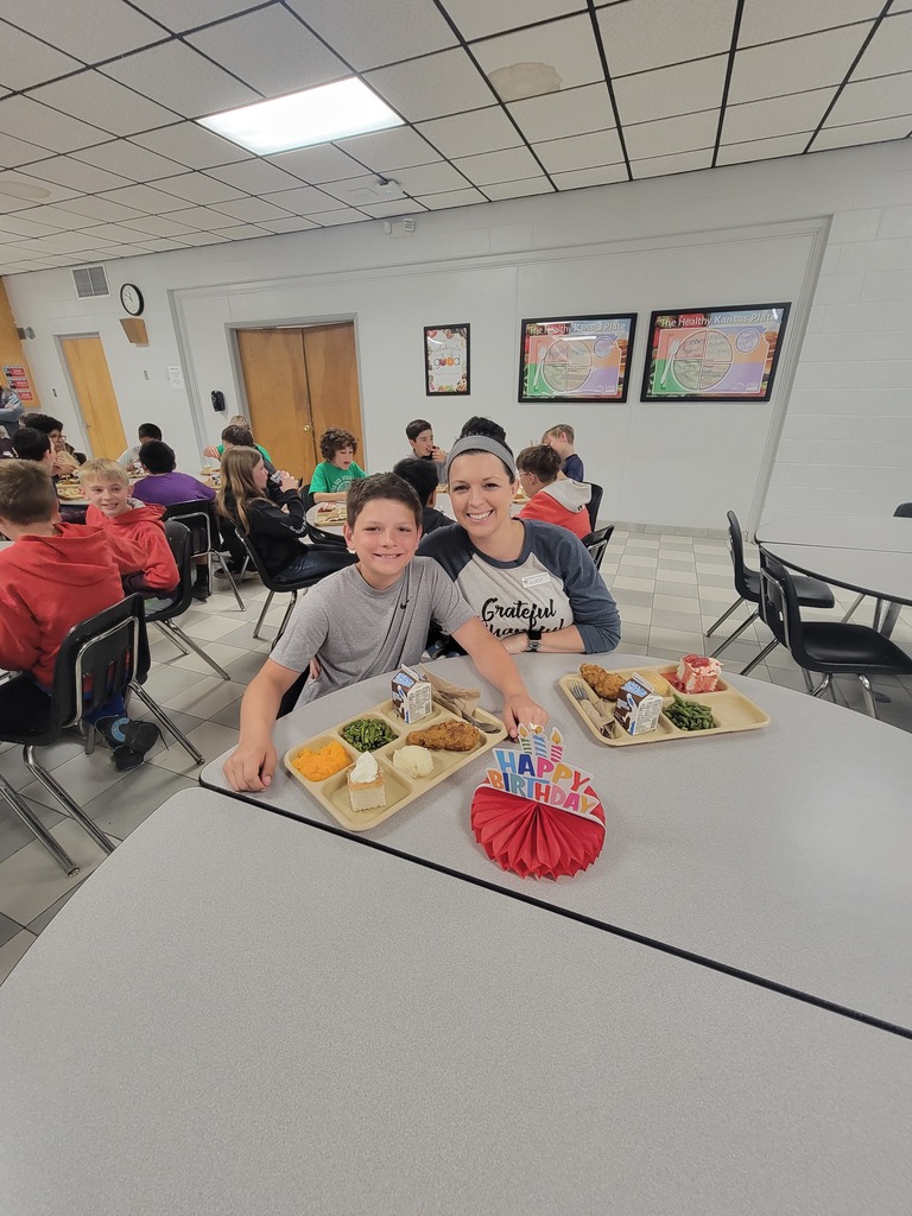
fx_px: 457
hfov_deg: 89.9
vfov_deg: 106.2
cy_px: 608
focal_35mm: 13
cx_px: 456
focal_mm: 2.2
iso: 250
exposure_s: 1/60
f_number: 2.2
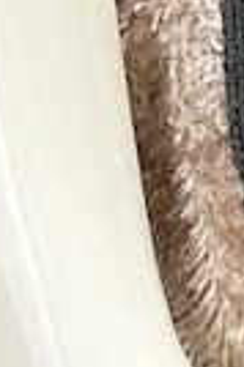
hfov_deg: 2.8
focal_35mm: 478
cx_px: 532
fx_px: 4872
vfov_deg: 4.3
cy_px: -27
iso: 64
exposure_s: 1/615
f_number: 1.78
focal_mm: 6.86
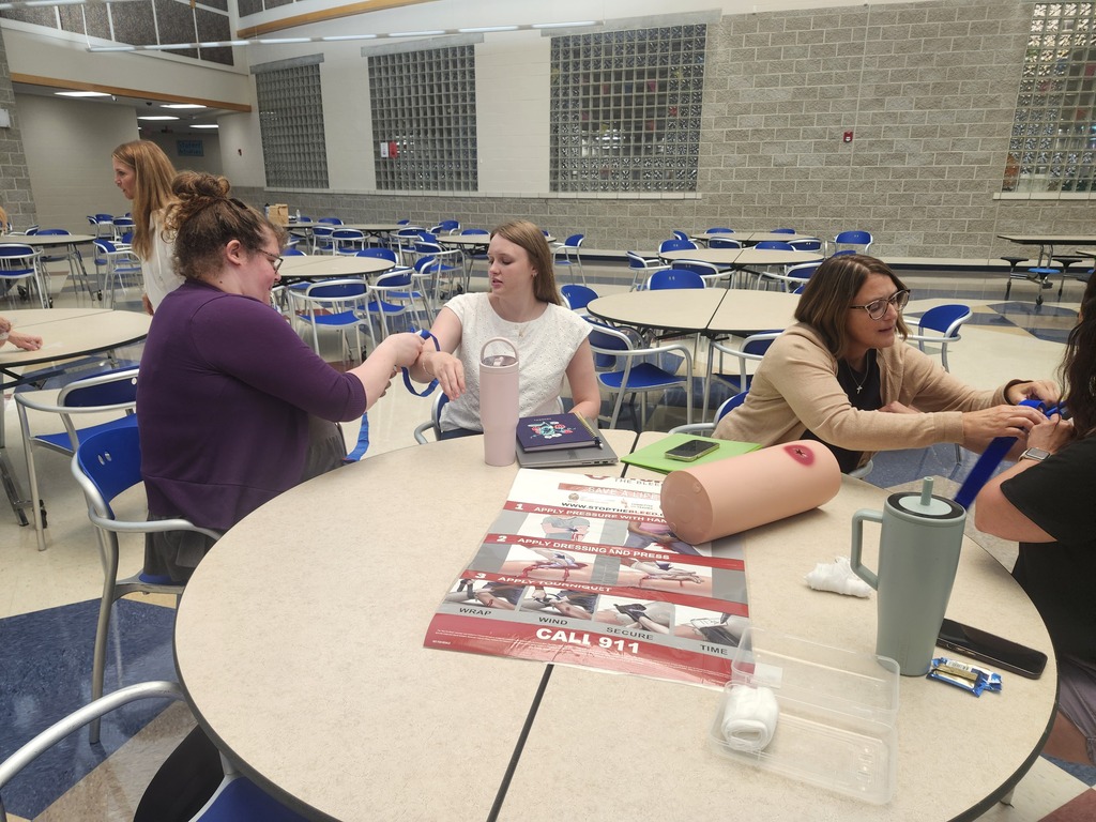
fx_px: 728
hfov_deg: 73.9
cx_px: 548
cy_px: 411
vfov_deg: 58.9
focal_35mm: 23
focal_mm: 5.54
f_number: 1.8
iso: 80
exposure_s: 1/120
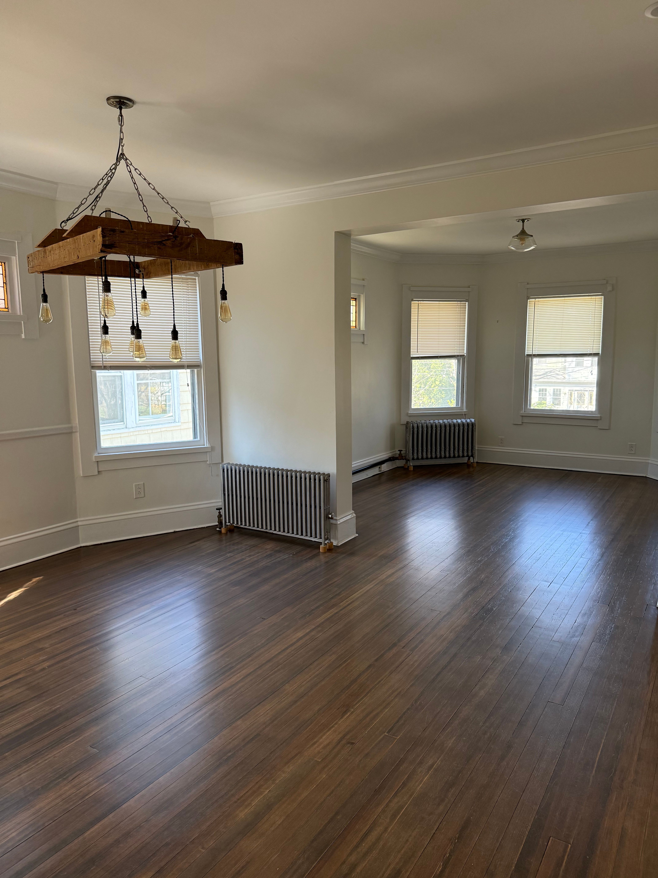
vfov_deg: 71.6
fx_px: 608
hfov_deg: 56.8
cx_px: 329
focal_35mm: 24
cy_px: 439
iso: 200
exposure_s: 1/171
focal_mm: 6.76
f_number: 1.78
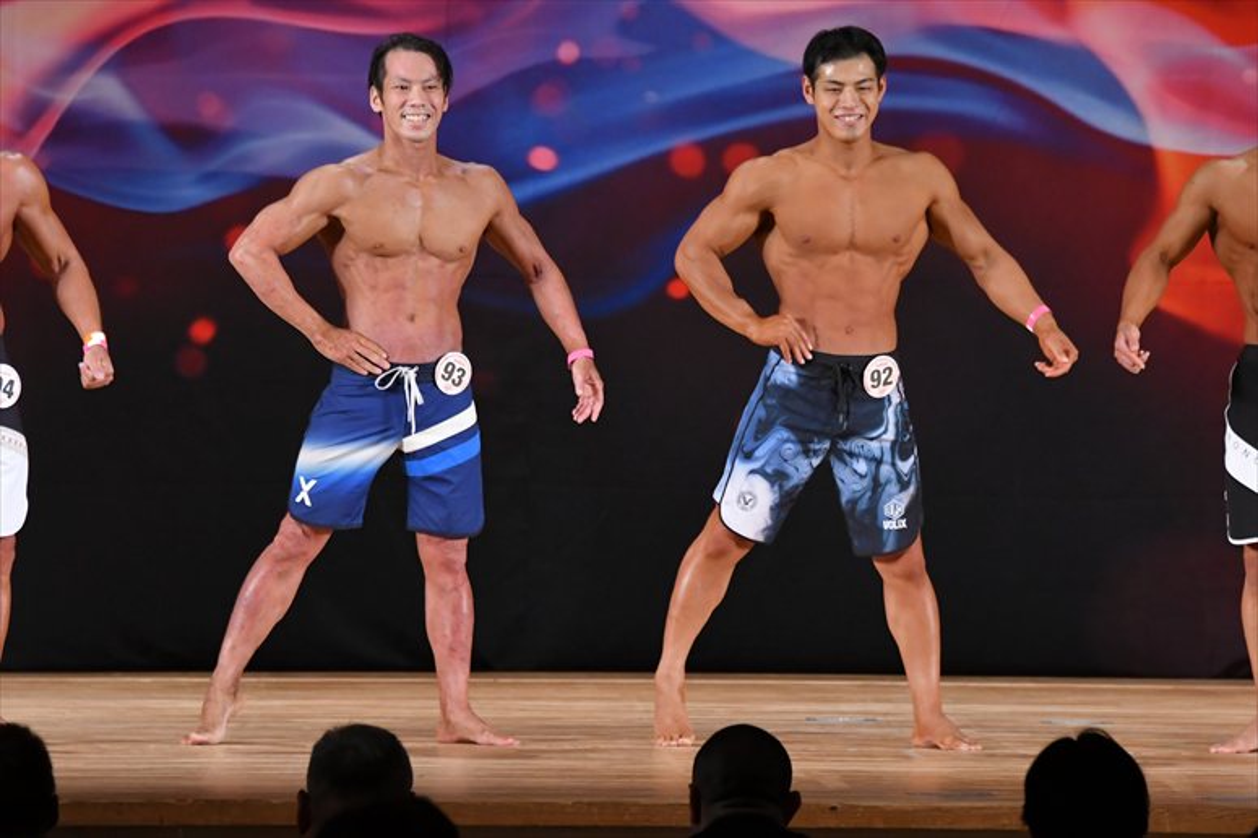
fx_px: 8383
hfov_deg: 8.6
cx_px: 629
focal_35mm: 240
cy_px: 419
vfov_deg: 5.7
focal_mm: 160
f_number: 5.6
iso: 3200
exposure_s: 1/400
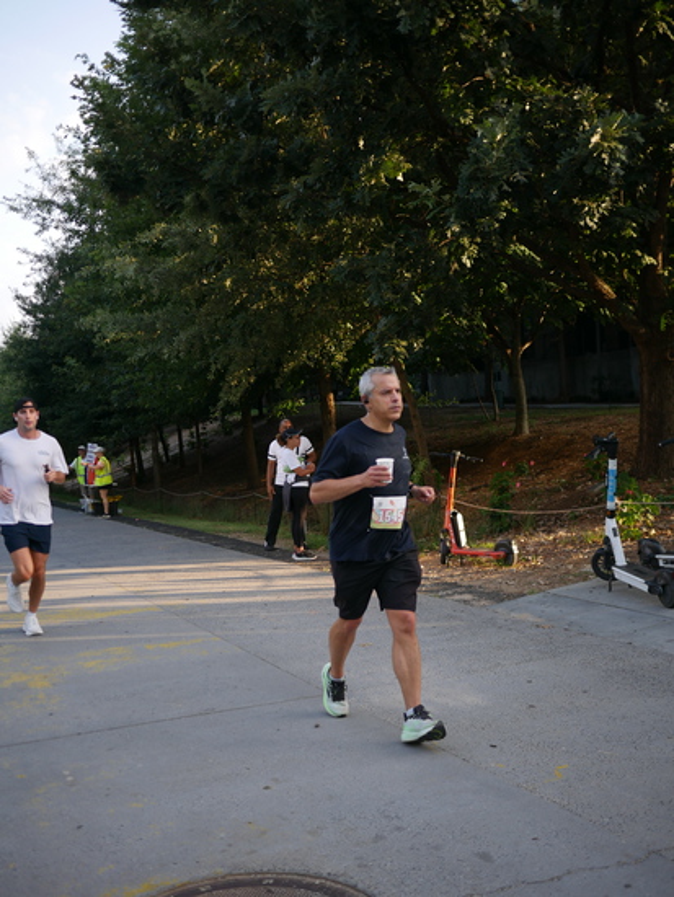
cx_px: 337
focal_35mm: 40
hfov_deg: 36.0
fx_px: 1038
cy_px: 448
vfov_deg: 46.8
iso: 200
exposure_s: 1/800
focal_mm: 20
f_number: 1.7
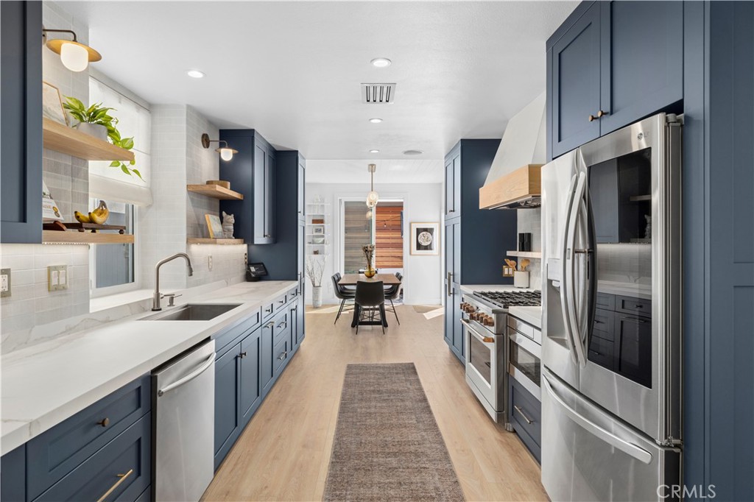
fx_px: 398
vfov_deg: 64.5
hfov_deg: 86.9
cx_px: 377
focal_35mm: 19
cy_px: 251
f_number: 8
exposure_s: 1/40
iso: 200
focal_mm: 19
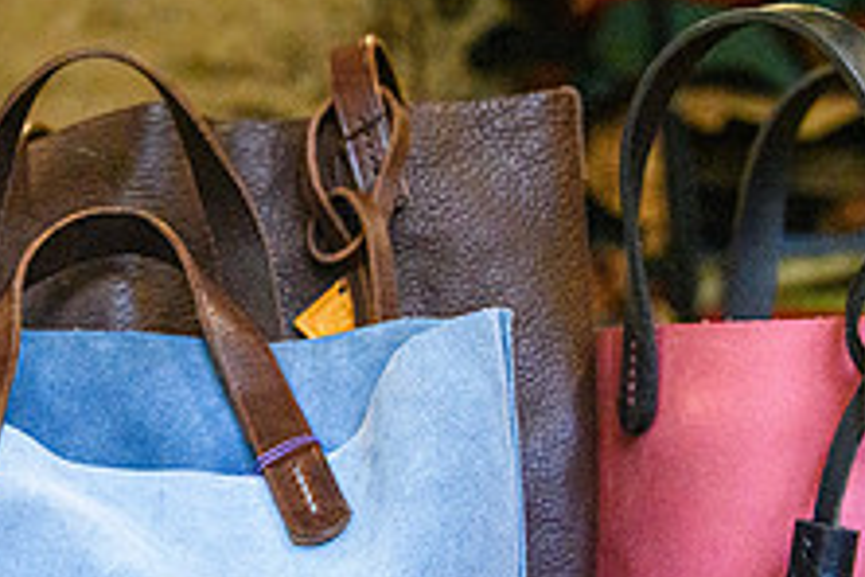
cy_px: 342
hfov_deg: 25.4
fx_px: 1874
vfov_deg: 17.5
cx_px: 124
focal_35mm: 78
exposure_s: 1/200
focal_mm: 28
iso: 3200
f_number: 4.5
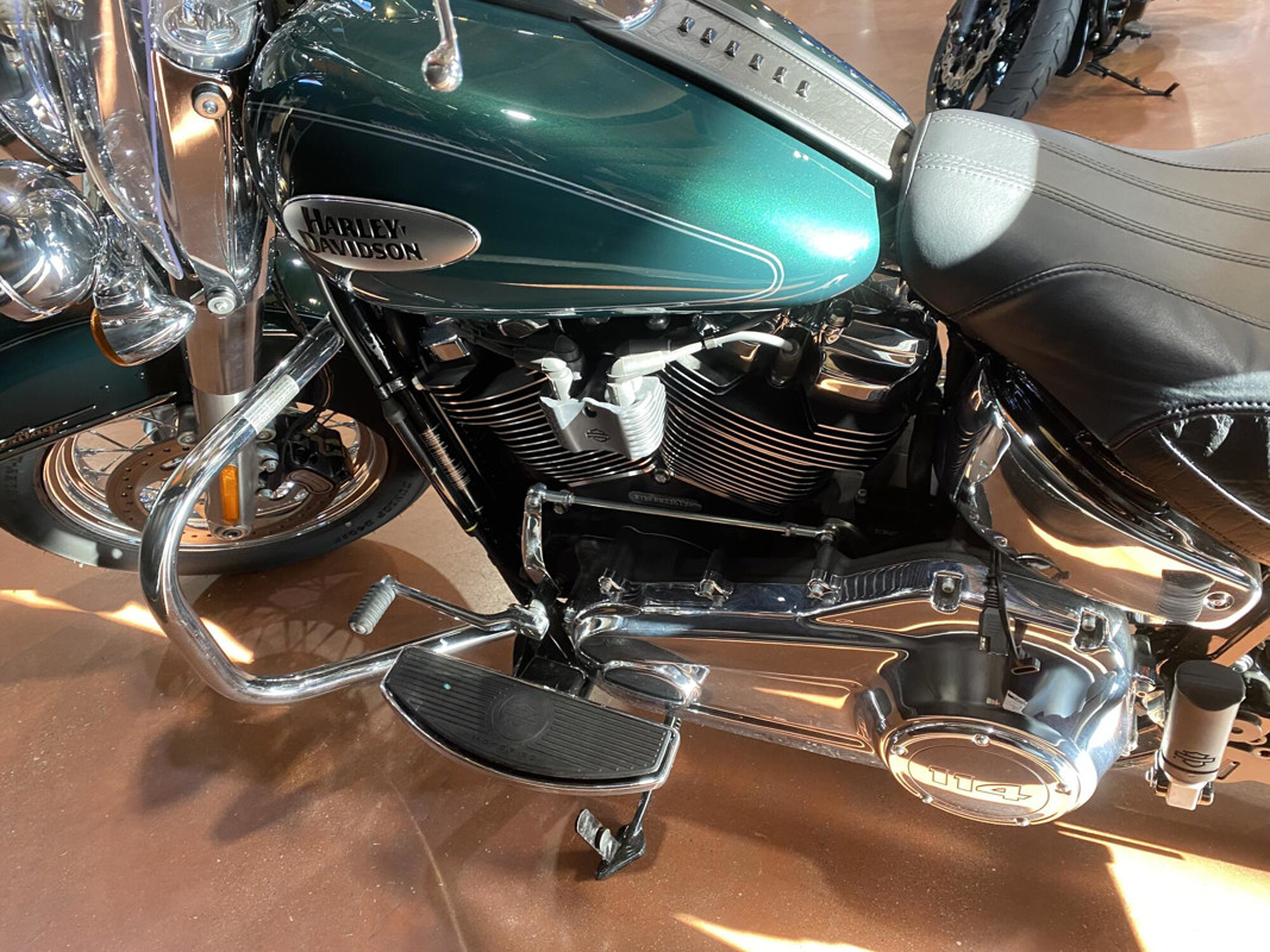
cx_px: 635
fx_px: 954
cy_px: 476
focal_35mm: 26
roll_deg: +5.7
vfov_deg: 53.1
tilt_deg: -32.2
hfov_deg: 67.3
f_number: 1.8
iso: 200
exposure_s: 1/60
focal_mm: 4.25
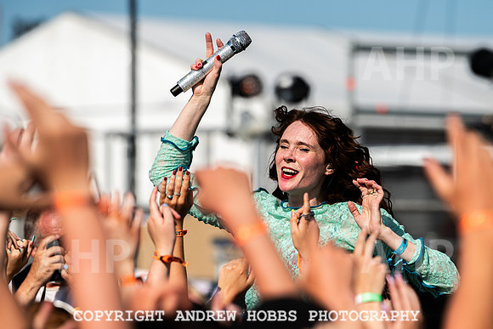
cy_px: 184
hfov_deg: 8.5
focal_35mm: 243
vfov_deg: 5.7
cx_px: 278
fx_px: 3322
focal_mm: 200
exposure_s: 1/5000
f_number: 4
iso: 200
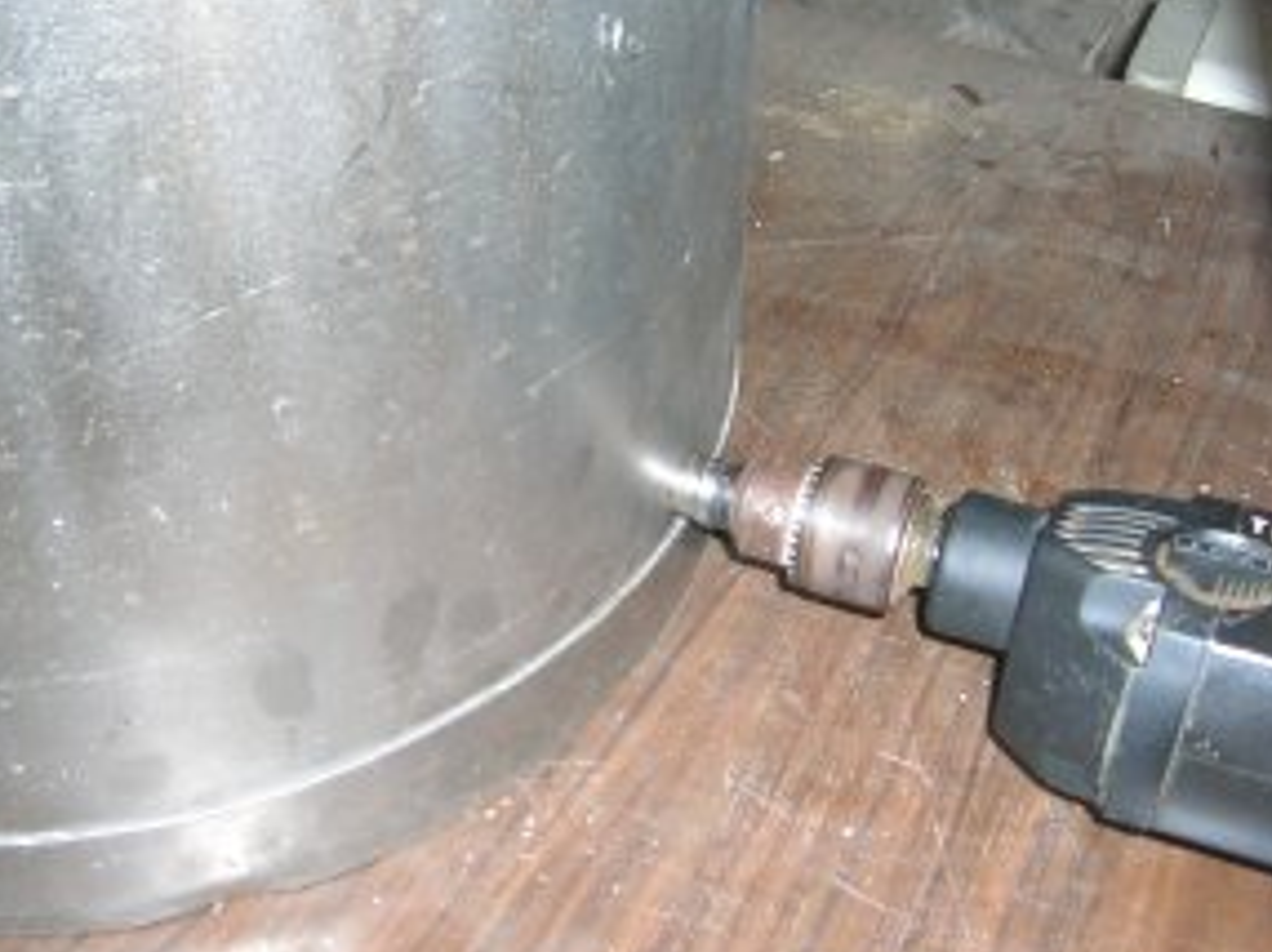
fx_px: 1799
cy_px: 538
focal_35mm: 49
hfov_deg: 38.9
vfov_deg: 29.6
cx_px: 694
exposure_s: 1/60.1
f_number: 2.8
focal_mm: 5.4
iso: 50
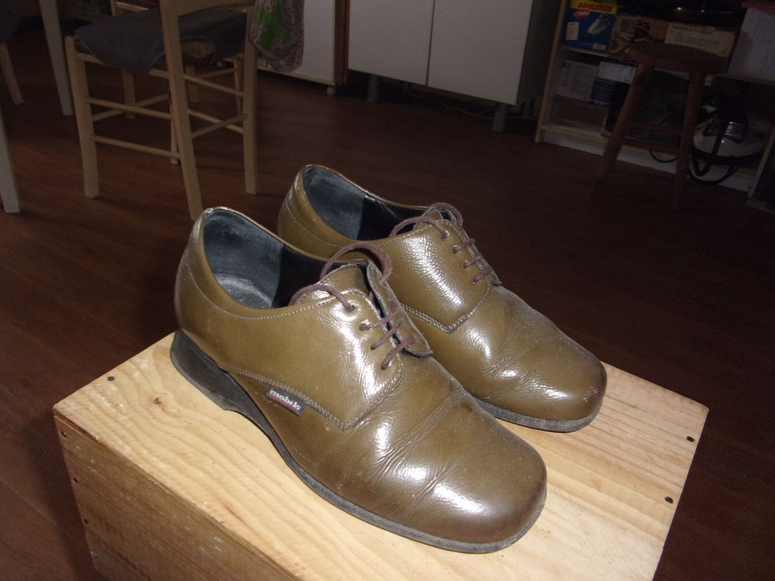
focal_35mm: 28
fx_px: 627
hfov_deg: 63.4
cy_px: 290
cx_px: 388
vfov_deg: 49.7
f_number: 3.9
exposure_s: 1/34
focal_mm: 5.1
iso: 200
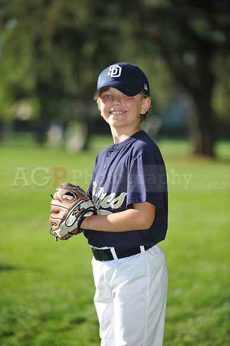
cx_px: 115
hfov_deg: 8.8
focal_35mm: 155
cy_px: 173
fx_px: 1487
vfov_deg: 13.3
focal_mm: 155
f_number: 4
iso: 200
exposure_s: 1/1000
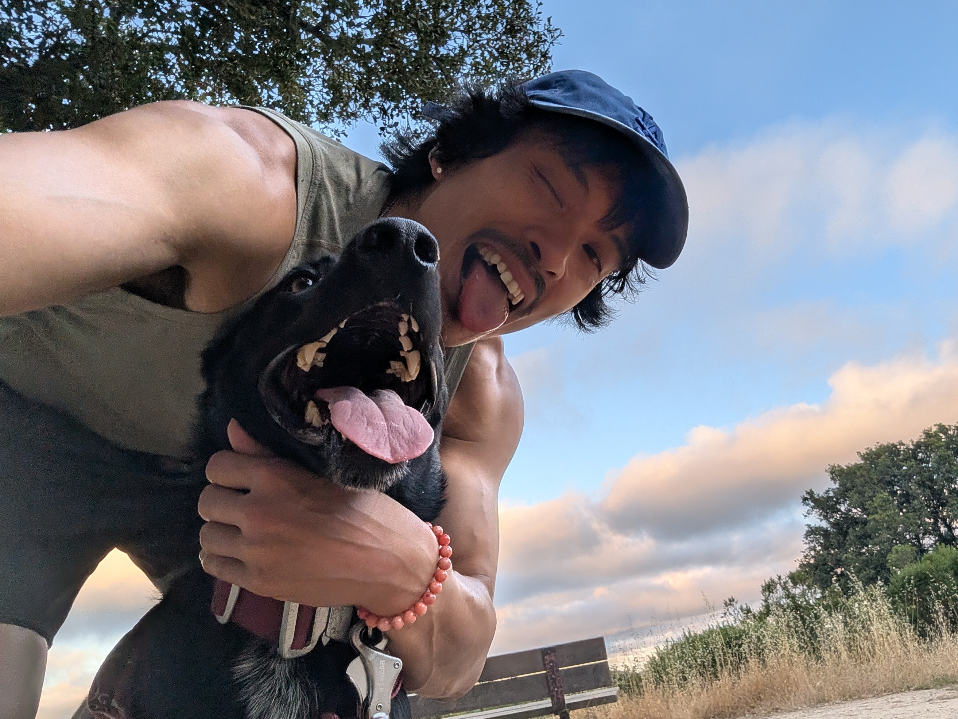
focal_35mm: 25
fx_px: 692
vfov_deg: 54.7
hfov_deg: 68.9
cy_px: 406
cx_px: 562
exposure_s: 1/277
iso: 60
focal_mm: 2.71
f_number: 2.2
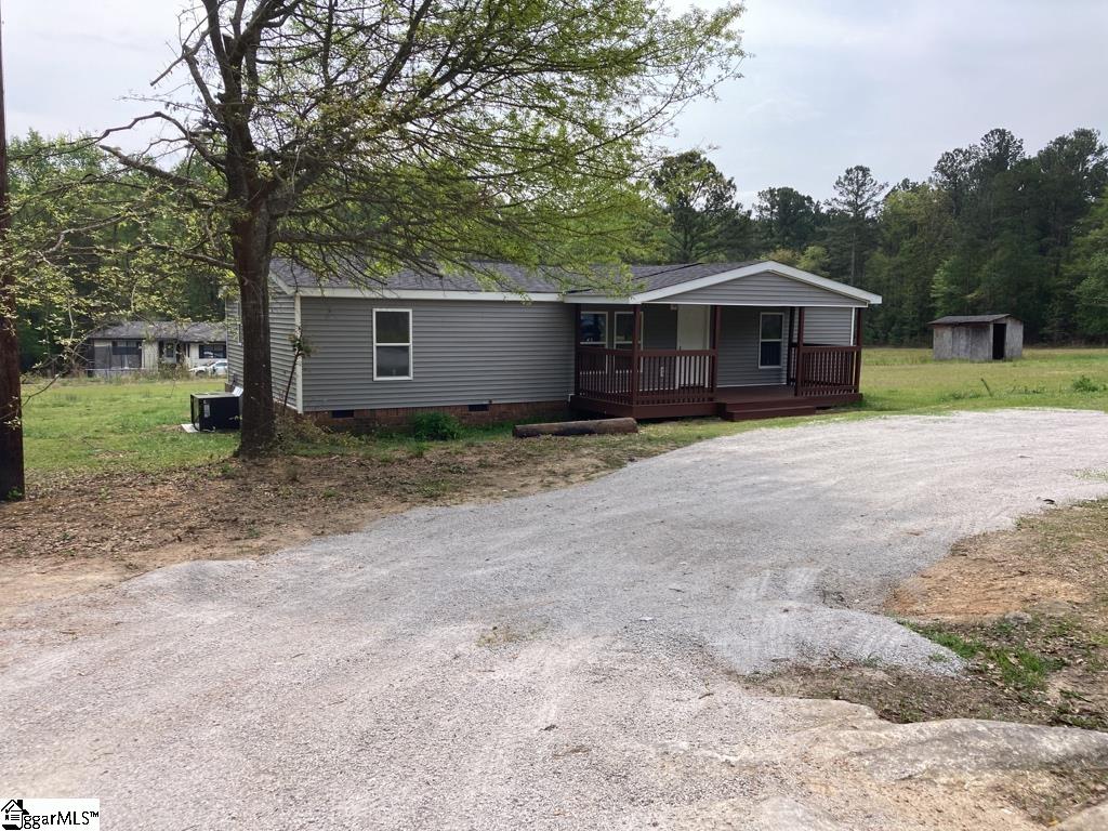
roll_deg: -1.3
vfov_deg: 49.7
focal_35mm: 28
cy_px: 416
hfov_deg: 63.4
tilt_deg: -5.6
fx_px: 896
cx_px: 554
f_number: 1.8
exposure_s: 1/1412
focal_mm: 3.99
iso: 20
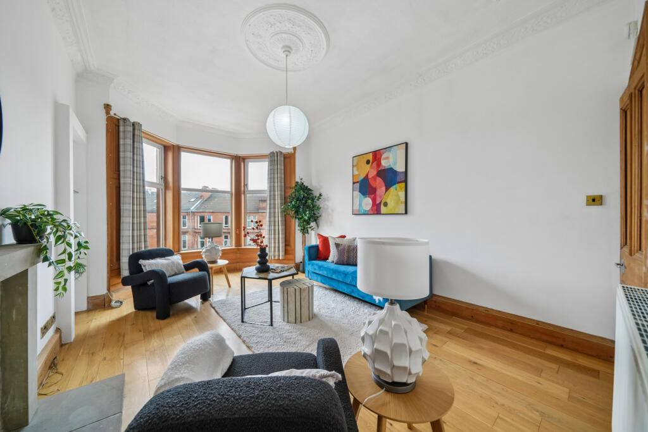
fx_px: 216
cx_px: 324
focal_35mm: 12
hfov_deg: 112.6
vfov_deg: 90.0
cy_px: 216
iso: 640
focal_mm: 12
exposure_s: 1/60
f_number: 5.6
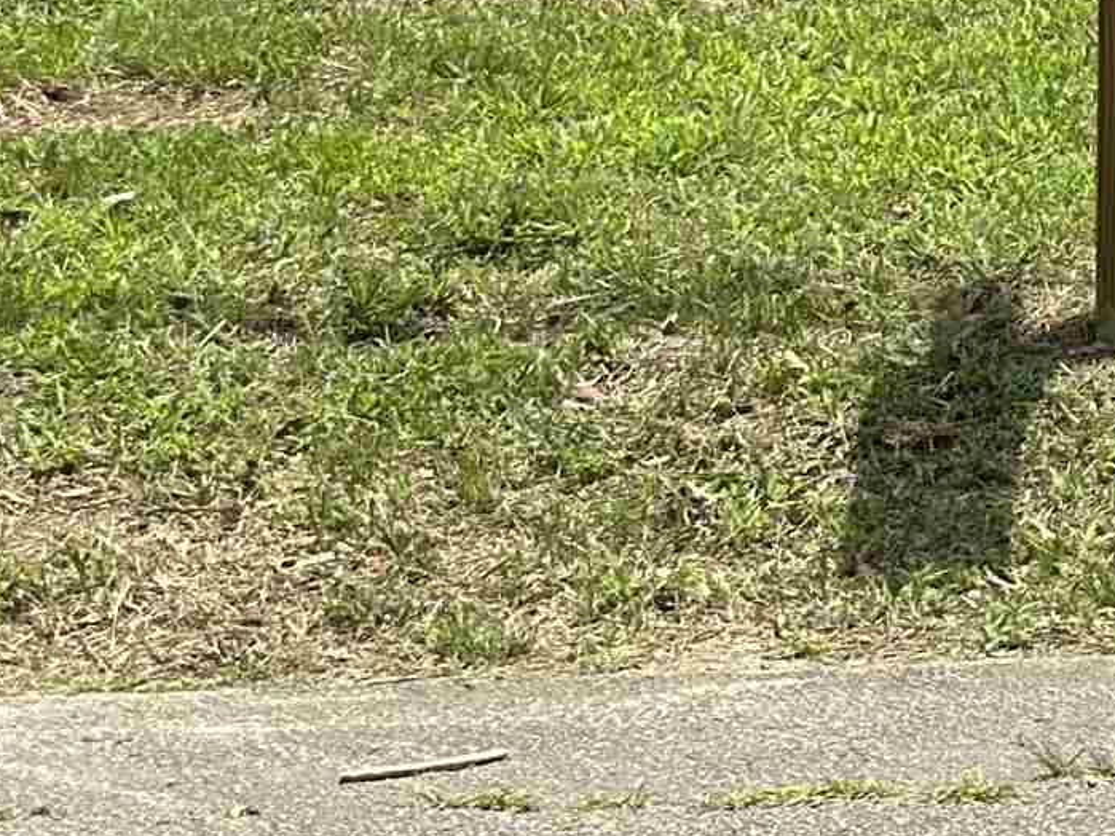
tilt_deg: -1.1
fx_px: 6795
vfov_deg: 6.8
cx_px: 884
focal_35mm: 211
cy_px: -751
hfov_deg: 9.4
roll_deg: -1.1
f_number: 1.78
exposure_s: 1/4367
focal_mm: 6.86
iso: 100
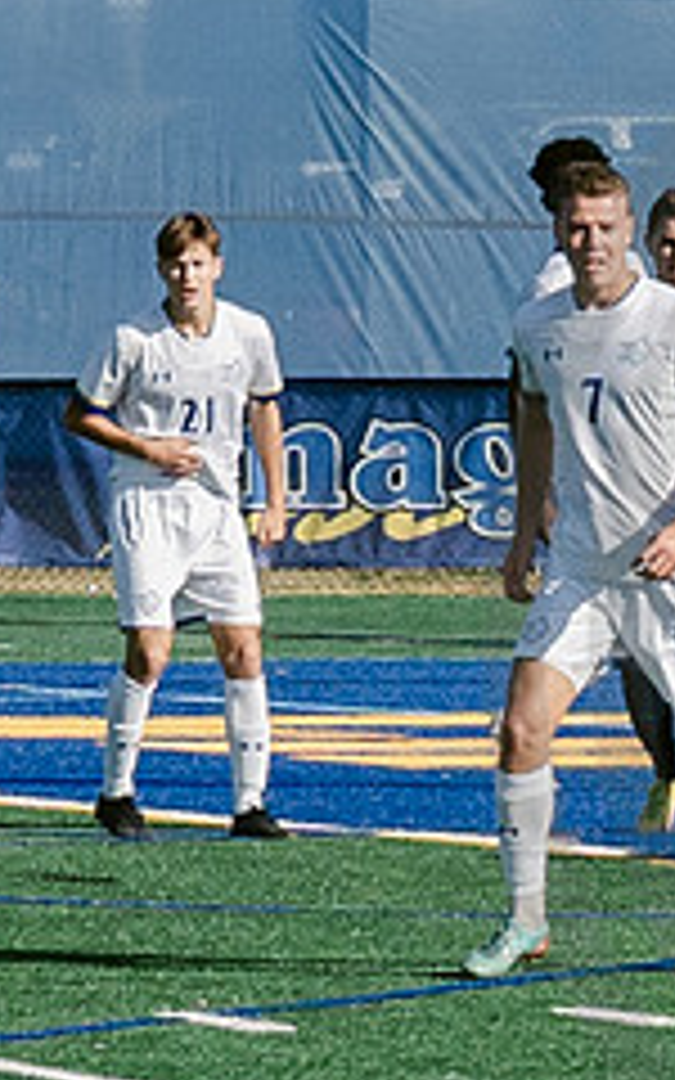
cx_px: 1447
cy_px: 604
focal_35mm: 574
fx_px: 16895
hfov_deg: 2.3
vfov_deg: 3.7
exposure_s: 1/3200
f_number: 5.6
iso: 640
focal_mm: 53
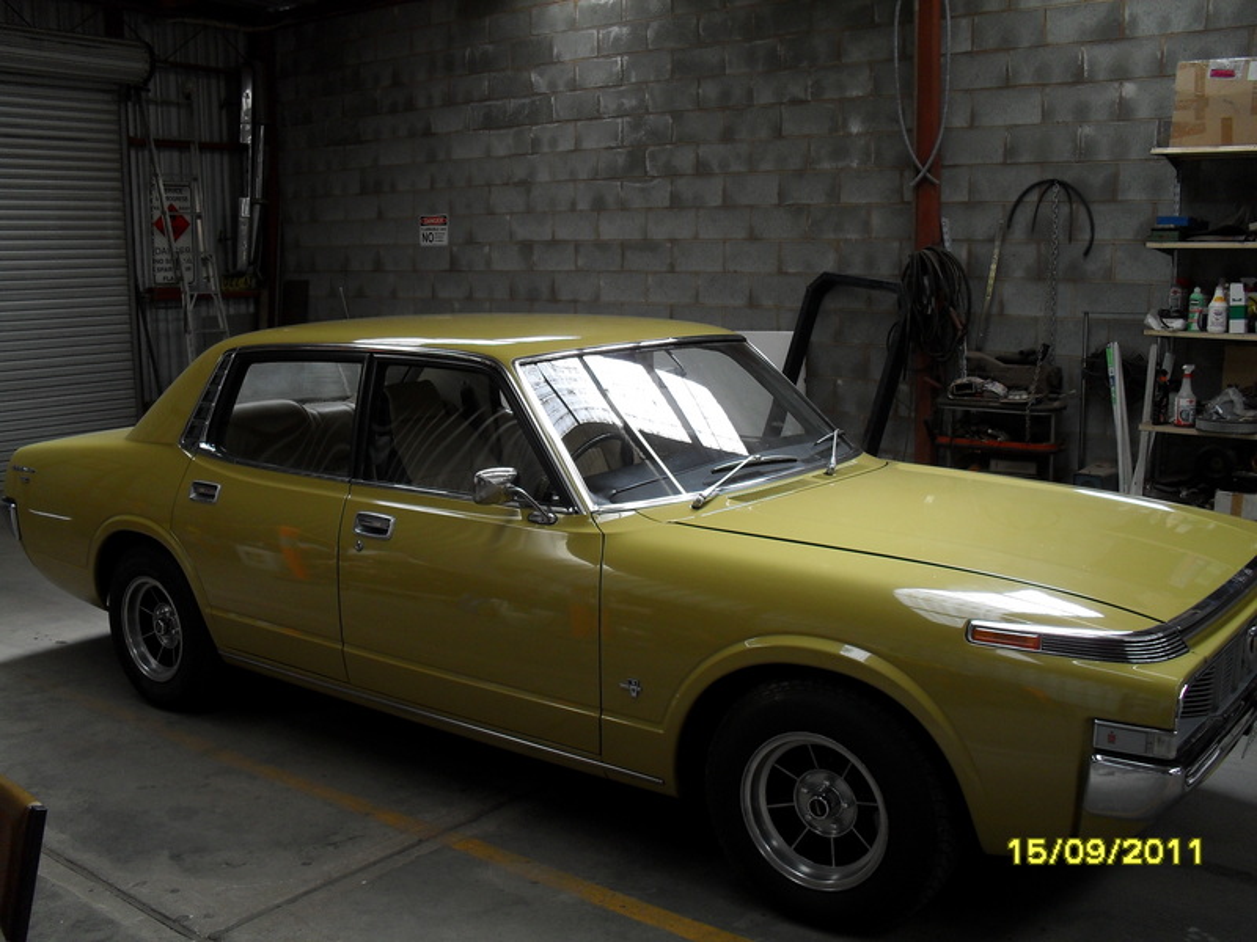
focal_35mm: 35
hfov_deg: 52.6
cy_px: 471
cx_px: 628
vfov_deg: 40.7
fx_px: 1271
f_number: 3.2
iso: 100
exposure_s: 1/90
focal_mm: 6.3
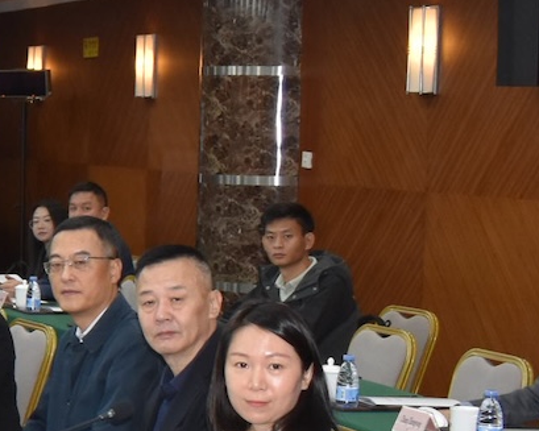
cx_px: -564
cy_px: 226
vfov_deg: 13.0
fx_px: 1898
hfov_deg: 13.6
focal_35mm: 119
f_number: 5.6
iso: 800
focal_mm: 18
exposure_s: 1/125
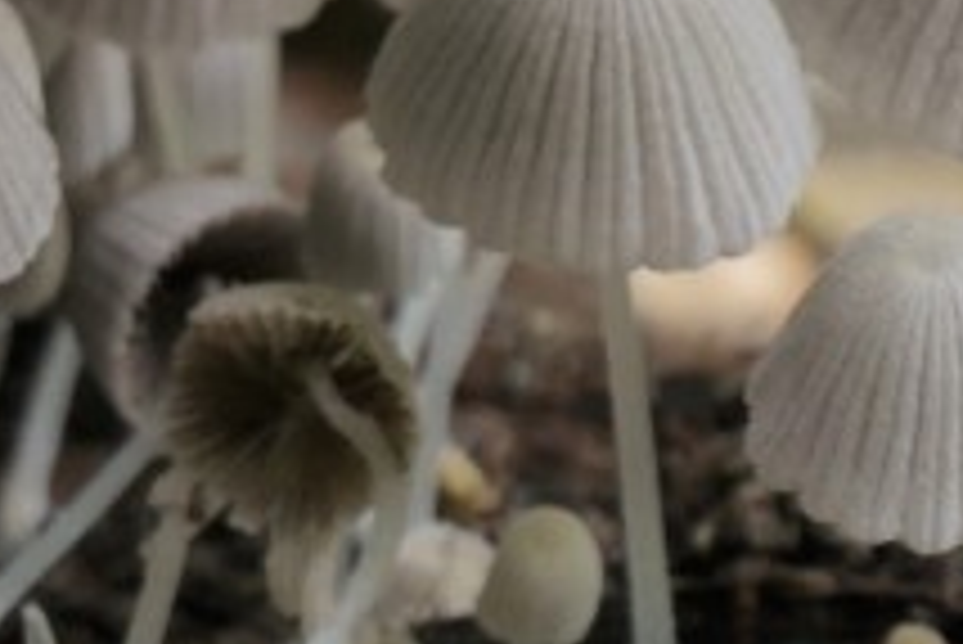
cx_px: -382
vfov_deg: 2.5
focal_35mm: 546
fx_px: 14615
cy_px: 552
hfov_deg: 3.8
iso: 800
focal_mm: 53.5
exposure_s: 1/100
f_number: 5.8
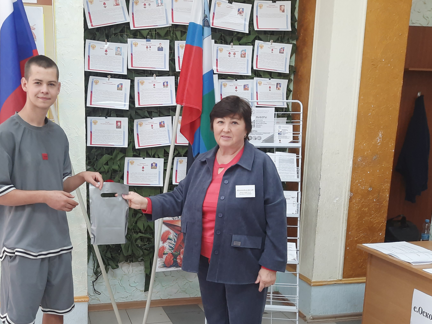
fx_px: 462
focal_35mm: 37
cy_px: 219
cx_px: 141
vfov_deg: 38.2
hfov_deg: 49.2
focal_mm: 4.6
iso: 125
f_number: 2
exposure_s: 1/50
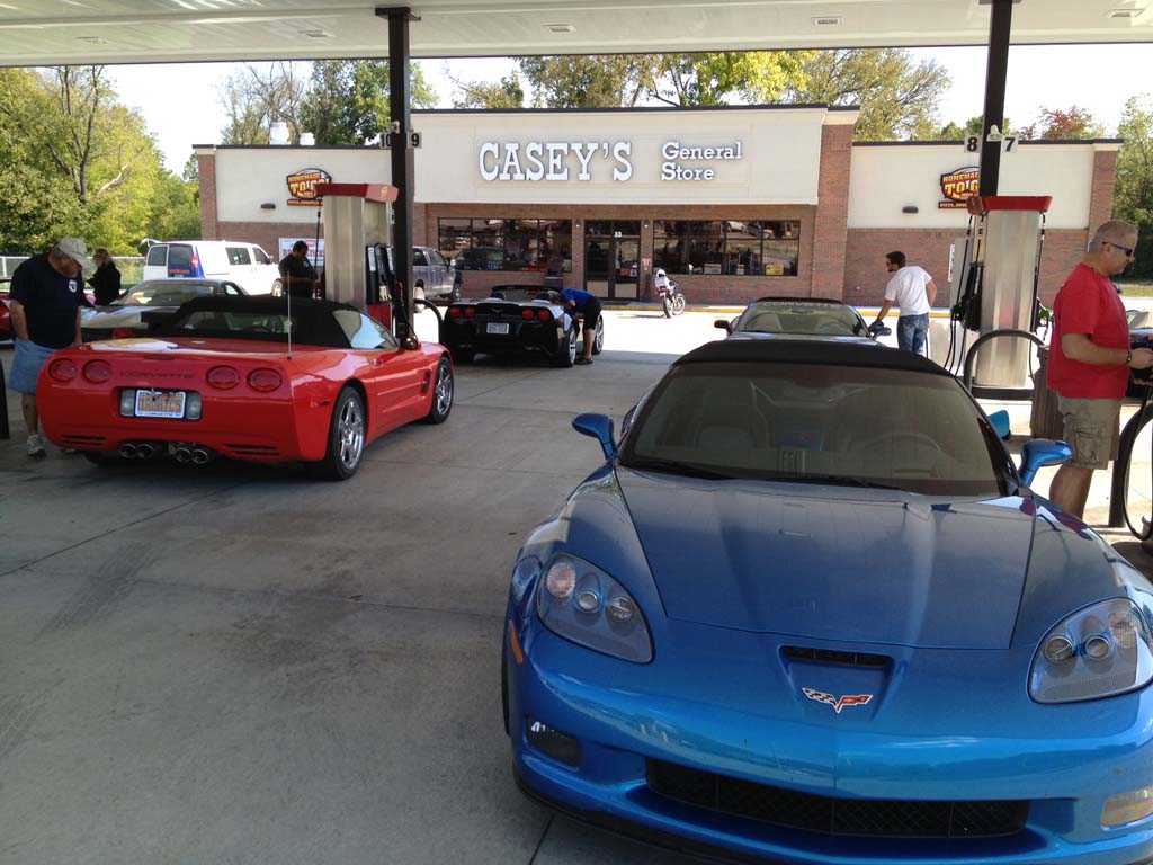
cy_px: 432
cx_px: 576
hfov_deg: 52.6
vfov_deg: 40.7
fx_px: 1166
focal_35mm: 35
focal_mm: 4.28
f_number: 2.4
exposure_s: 1/488
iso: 50
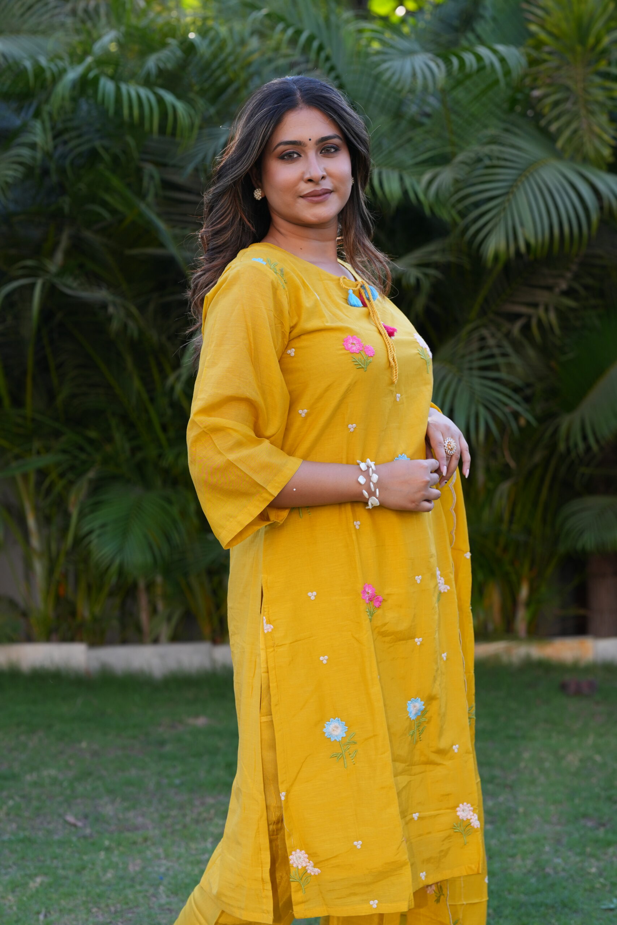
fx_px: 1928
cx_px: 308
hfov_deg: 18.2
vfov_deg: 27.0
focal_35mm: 75
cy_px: 462
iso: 250
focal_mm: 50
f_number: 2.8
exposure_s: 1/800
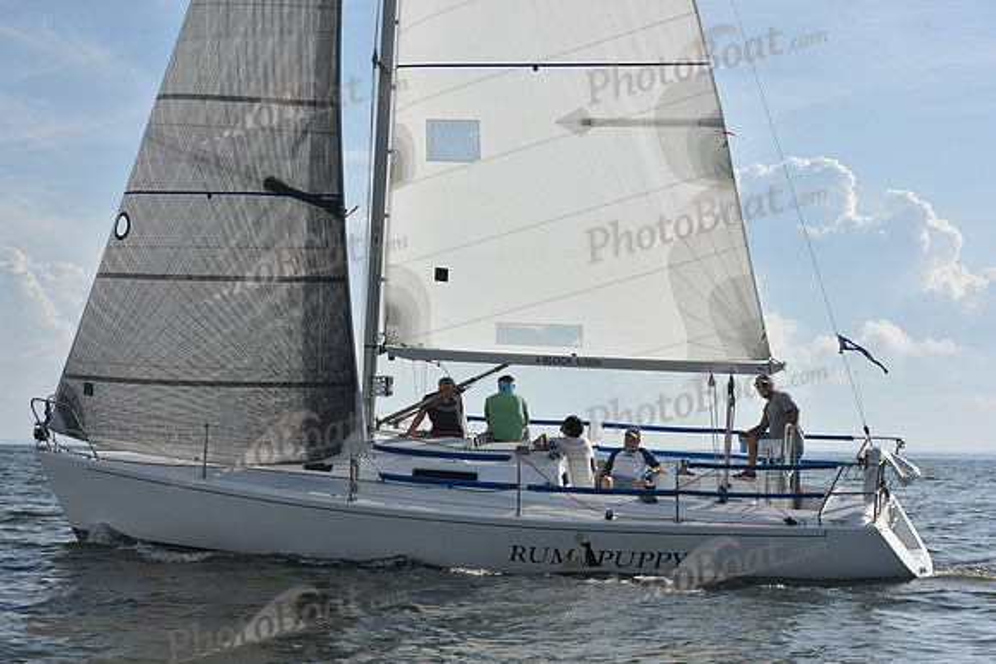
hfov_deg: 28.8
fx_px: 1937
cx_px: 498
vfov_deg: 19.5
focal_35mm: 70
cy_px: 332
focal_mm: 70
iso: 250
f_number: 10
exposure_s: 1/1250
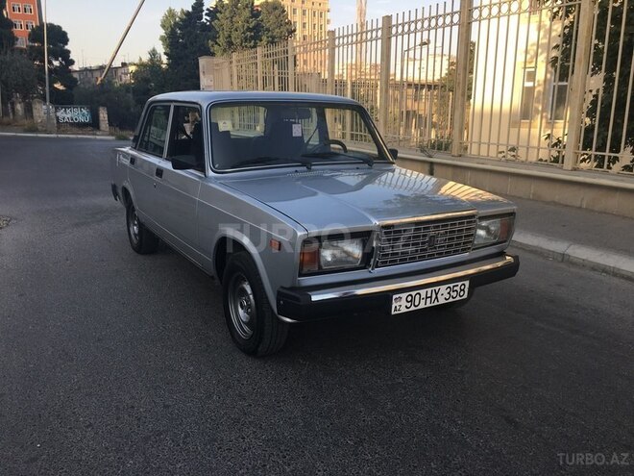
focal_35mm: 29
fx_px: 531
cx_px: 317
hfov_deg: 61.7
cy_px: 238
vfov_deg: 48.2
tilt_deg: -14.2
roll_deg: -0.2
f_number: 2.2
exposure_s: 1/413
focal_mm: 4.15
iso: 25
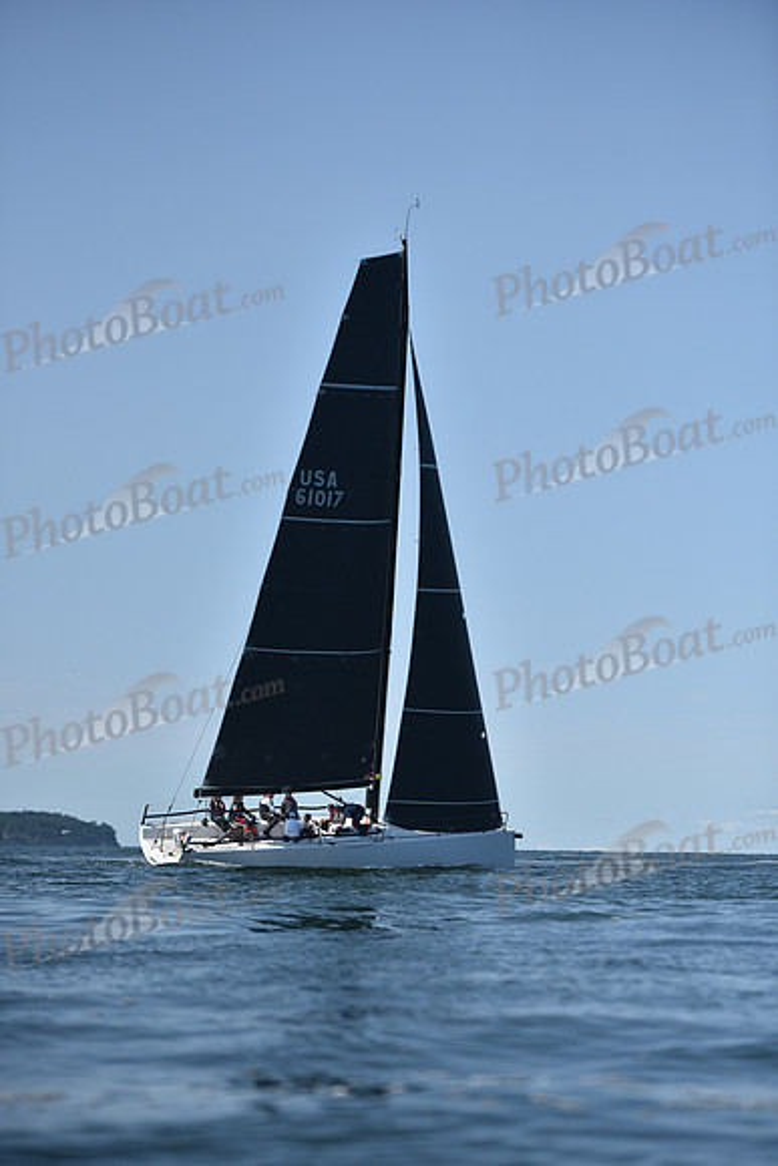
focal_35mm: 120
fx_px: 3887
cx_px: 389
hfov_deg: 11.4
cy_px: 583
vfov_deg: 17.1
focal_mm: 120
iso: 250
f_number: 3.2
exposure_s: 1/8000
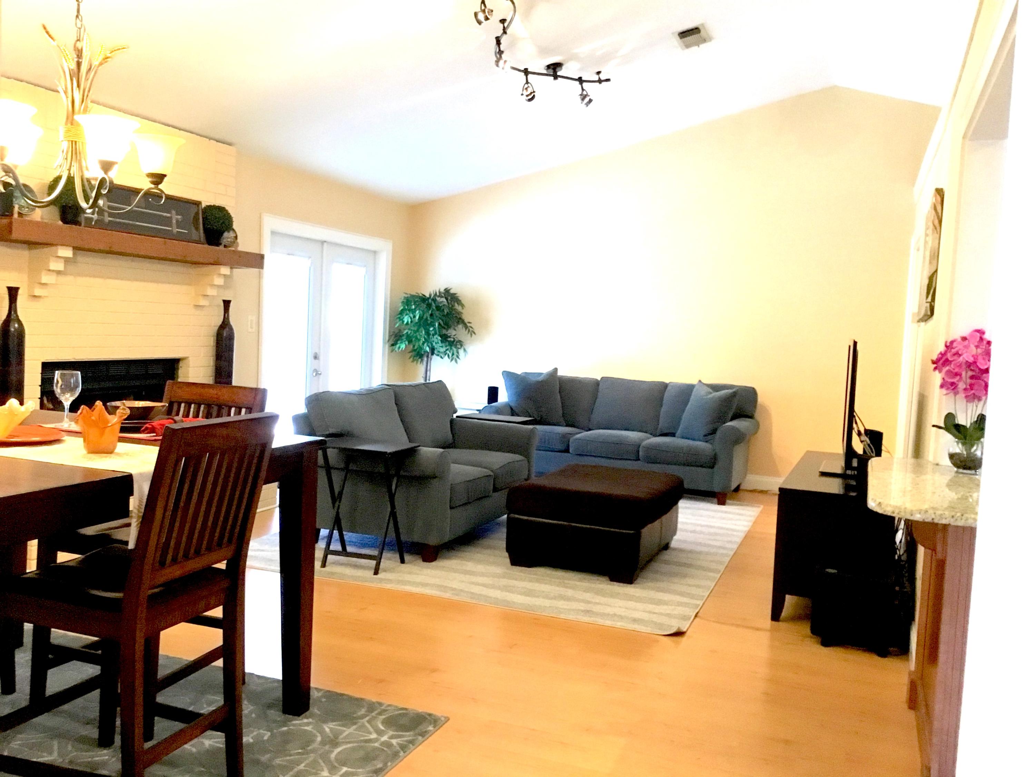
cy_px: 388
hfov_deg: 58.4
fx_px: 927
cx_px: 518
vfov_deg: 45.4
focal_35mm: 31
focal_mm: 3.3
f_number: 2.4
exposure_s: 1/24
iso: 200
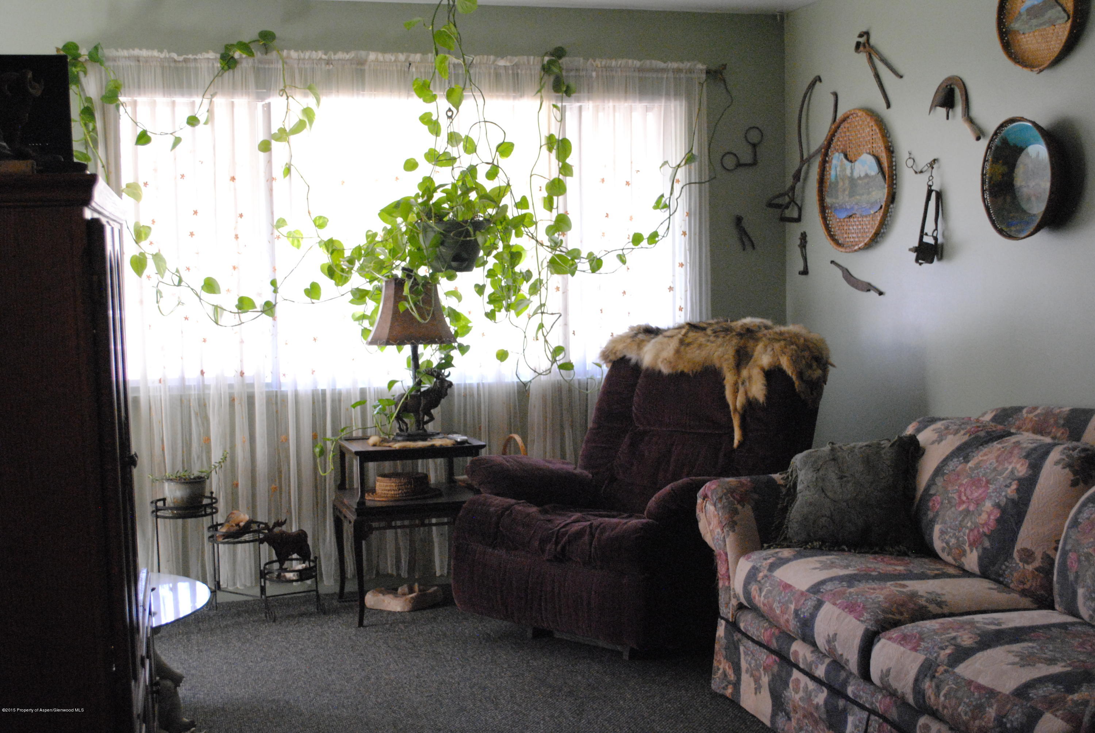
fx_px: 1370
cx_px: 548
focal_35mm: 45
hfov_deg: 43.6
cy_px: 366
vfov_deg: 29.9
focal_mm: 30
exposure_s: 1/25
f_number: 4.5
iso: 1600
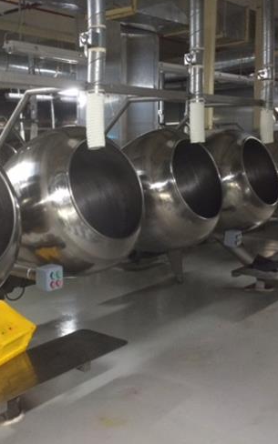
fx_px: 509
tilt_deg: -9.4
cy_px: 221
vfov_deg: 47.2
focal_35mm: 42
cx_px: 96
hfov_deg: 30.3
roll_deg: +1.0
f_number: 2.2
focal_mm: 4.15
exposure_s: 1/33
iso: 250
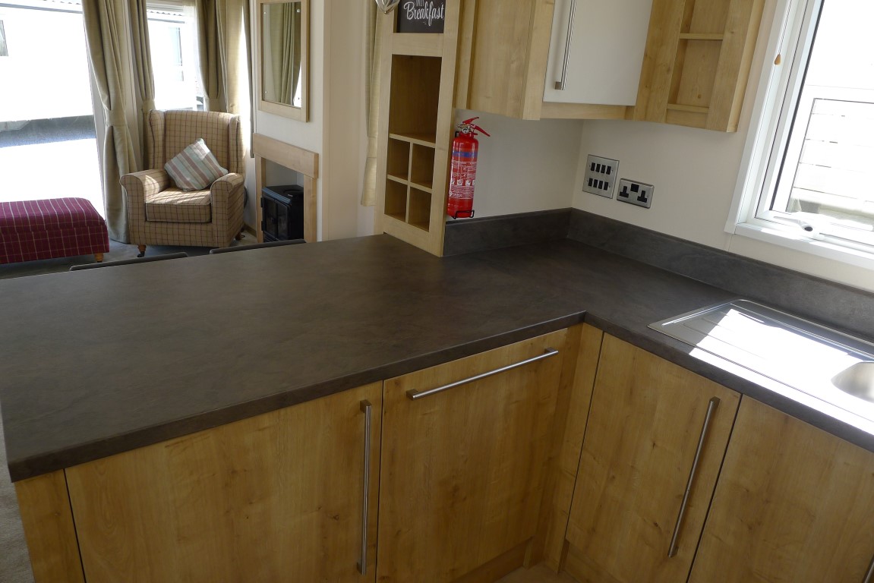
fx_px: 583
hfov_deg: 73.7
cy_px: 292
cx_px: 437
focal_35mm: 24
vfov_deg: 53.2
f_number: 2.8
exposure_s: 1/125
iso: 80
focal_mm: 5.1
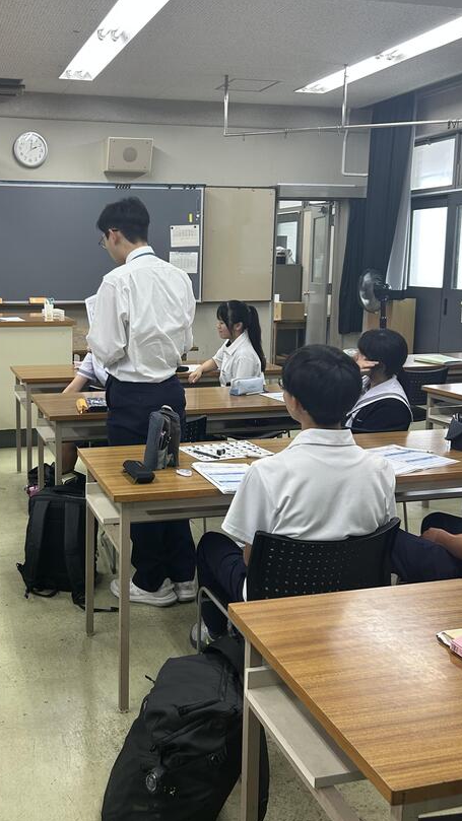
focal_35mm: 35
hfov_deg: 33.1
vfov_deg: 56.6
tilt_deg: -8.8
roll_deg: -0.1
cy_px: 375
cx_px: 122
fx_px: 762
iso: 100
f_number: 1.5
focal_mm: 5.7
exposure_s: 1/120
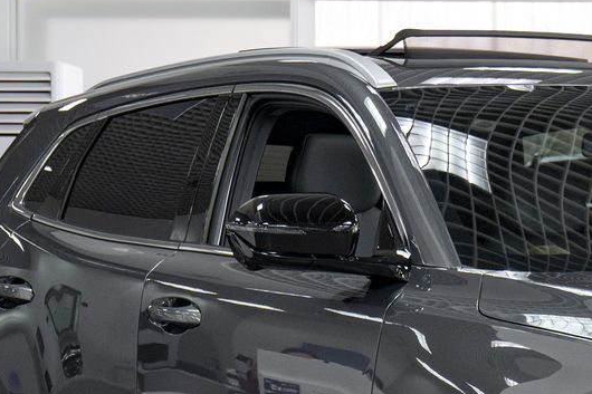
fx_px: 2975
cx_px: 630
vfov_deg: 7.5
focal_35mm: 181
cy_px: 395
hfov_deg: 11.2
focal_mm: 50
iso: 800
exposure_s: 1/30
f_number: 5.6
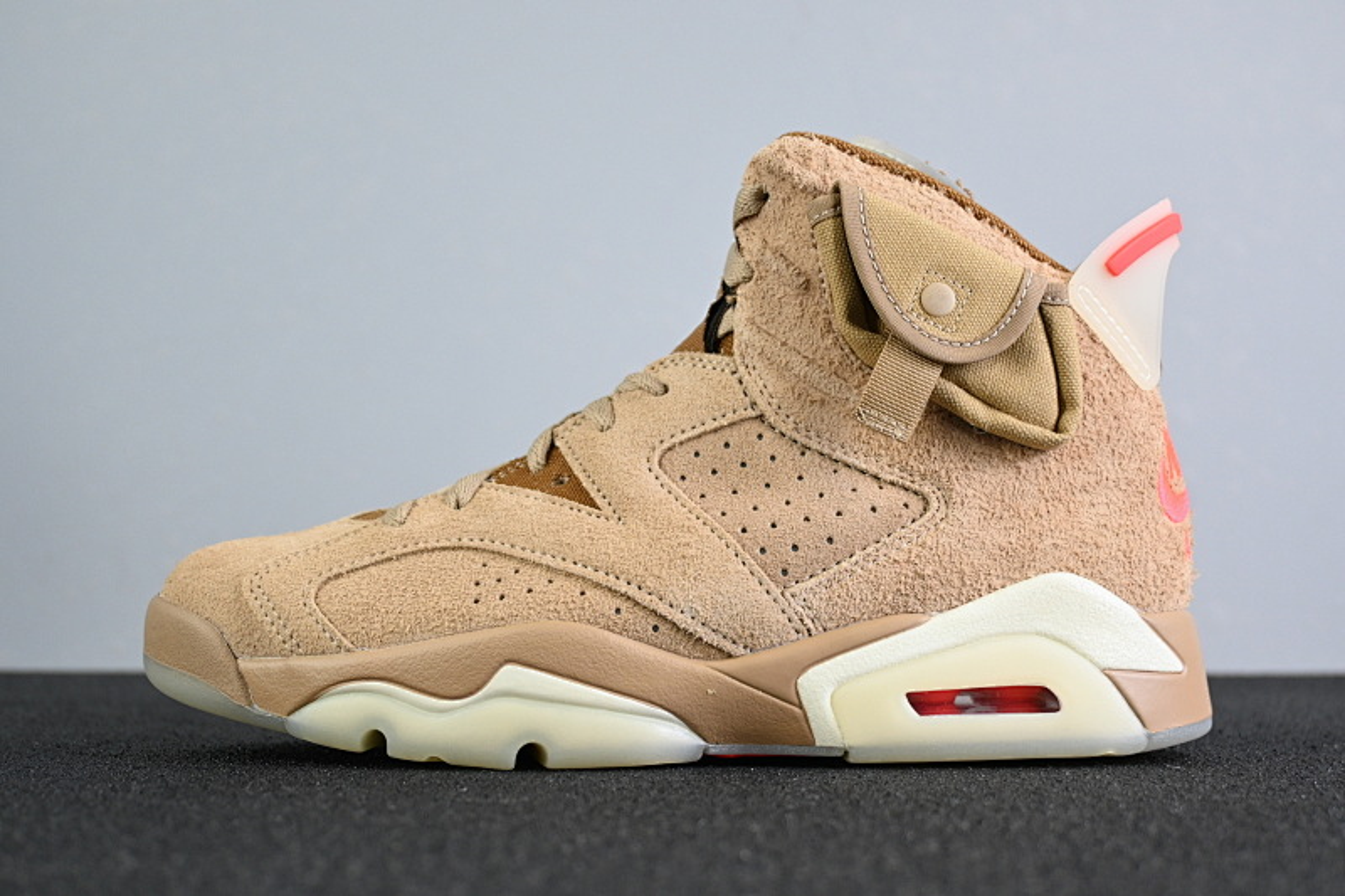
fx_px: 2017
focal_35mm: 54
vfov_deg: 25.0
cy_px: 448
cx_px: 672
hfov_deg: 36.9
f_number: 5.3
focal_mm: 36
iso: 560
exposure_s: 1/125
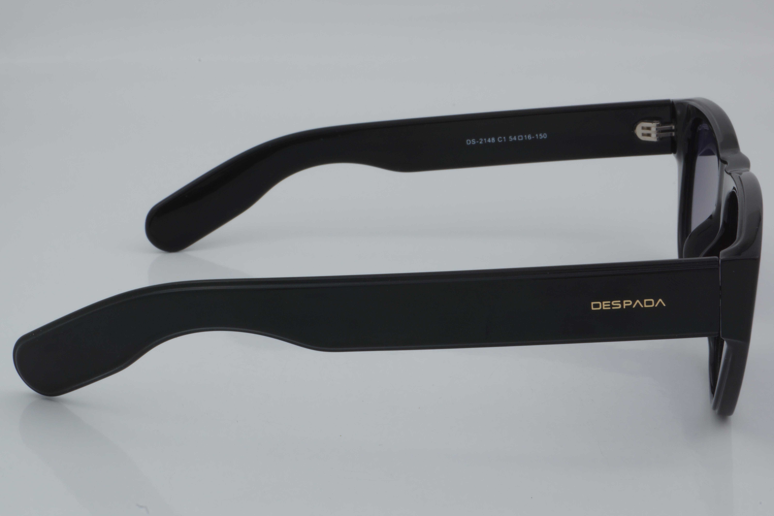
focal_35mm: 75
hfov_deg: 27.0
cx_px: 387
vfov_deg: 18.2
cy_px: 258
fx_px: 1612
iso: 100
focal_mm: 50
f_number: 32
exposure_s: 1/4
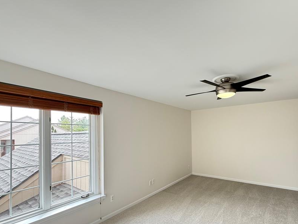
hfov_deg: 87.4
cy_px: 132
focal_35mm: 18
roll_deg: +1.3
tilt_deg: +1.5
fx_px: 155
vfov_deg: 71.0
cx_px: 166
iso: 200
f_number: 2.2
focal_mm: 2.22
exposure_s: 1/99
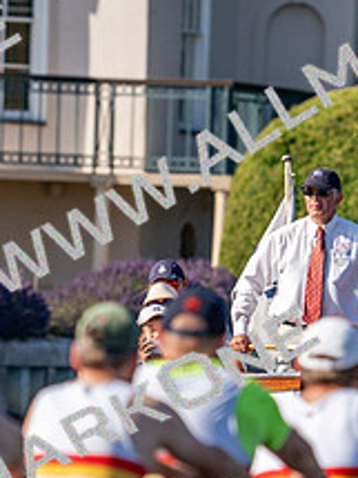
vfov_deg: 2.1
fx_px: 12947
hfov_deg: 1.6
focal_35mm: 938
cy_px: 299
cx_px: 253
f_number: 6.3
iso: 250
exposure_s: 1/1600
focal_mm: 362
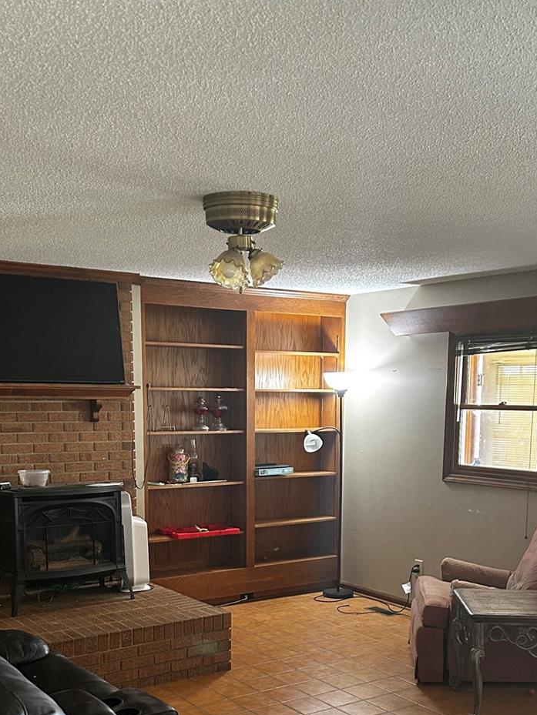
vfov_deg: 42.9
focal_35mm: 43
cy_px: 510
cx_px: 283
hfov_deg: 33.6
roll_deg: -0.6
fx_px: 889
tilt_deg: -7.2
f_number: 1.5
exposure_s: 1/40
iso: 400
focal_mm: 5.7
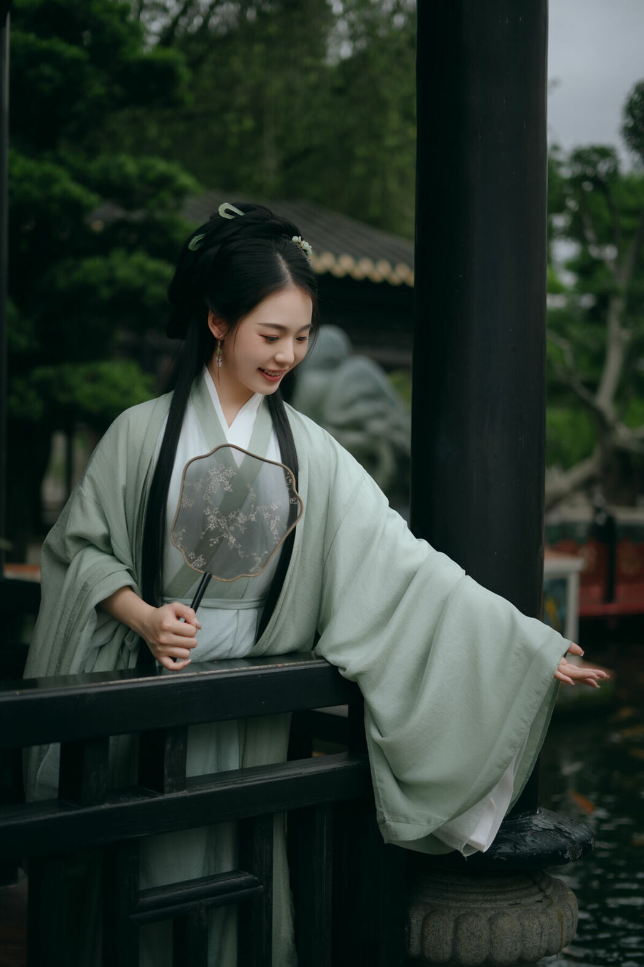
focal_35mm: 50
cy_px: 484
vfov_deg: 39.6
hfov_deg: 27.0
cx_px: 322
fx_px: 1342
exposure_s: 1/125
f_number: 1.8
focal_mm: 50
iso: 100
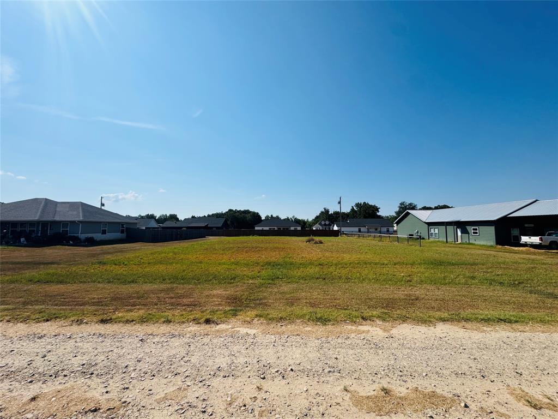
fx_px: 226
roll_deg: -0.3
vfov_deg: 85.7
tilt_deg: +4.8
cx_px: 279
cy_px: 210
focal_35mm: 14
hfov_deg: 102.1
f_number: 2.2
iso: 40
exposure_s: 1/3906
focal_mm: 2.22
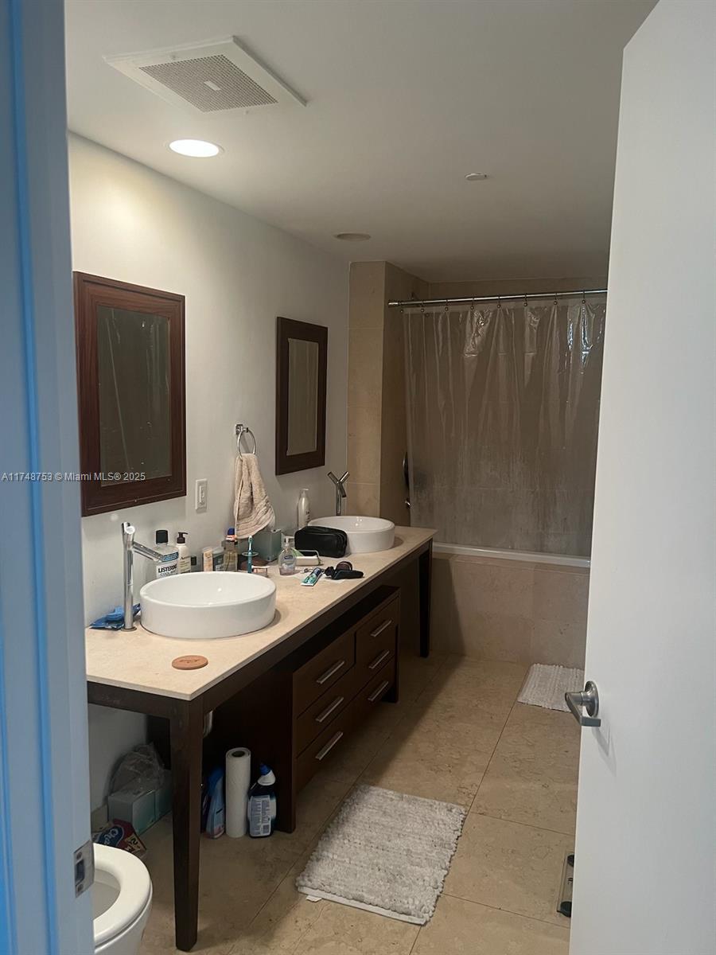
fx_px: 717
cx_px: 358
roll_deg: -0.7
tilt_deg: -7.0
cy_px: 478
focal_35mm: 26
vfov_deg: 67.3
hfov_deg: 53.1
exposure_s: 1/60
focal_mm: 5.7
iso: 250
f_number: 1.5
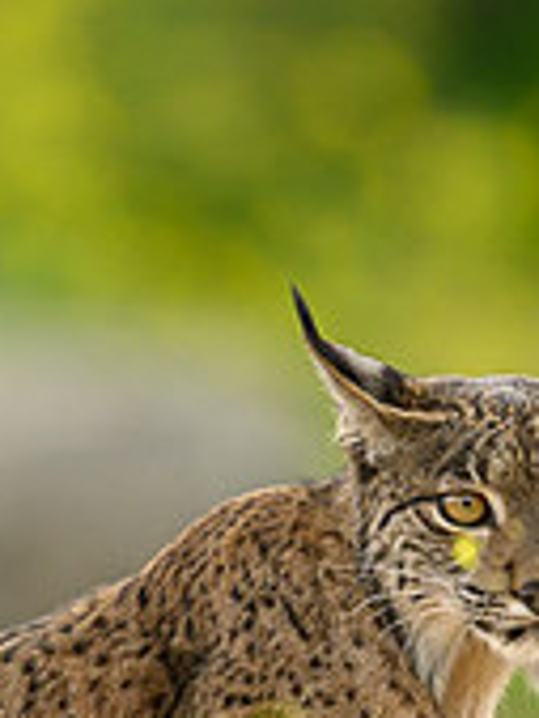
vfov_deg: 0.9
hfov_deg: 0.7
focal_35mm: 2189
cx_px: 275
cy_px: 523
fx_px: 45389
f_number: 4
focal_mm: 560
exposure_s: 1/2000
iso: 900
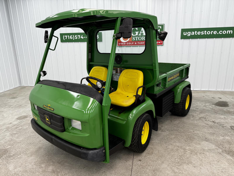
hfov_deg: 71.6
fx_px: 162
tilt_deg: -15.7
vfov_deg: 56.8
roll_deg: +0.7
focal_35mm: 24
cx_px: 117
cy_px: 88
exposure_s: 1/120
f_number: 1.78
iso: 80
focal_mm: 6.76
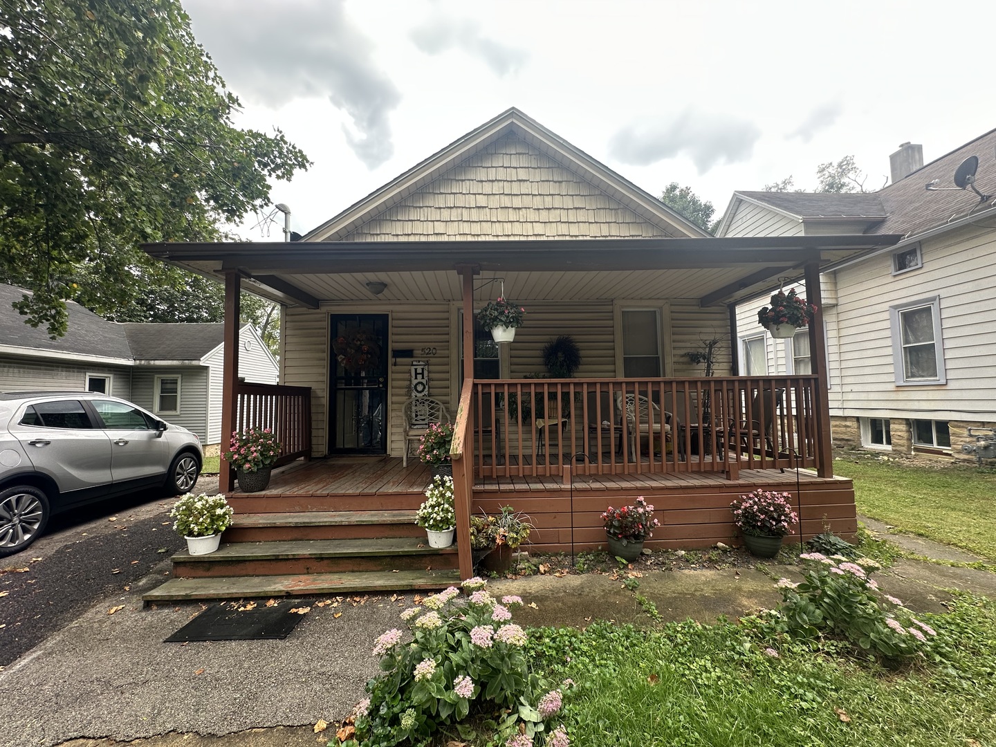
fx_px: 403
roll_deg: +1.2
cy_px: 374
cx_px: 498
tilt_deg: +3.8
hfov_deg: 102.1
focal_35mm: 14
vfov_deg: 85.7
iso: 40
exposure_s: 1/151
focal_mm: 2.22
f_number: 2.2
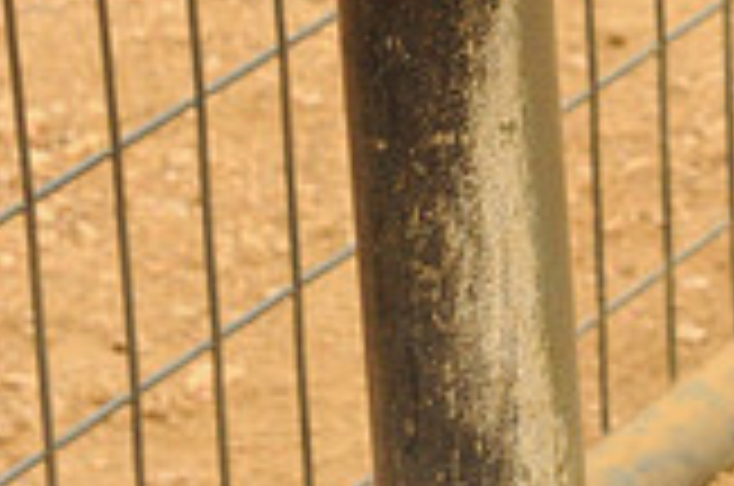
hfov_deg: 5.5
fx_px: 7590
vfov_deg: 3.7
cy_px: -245
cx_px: 1234
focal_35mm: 373
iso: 1600
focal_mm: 70
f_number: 10
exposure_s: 1/200
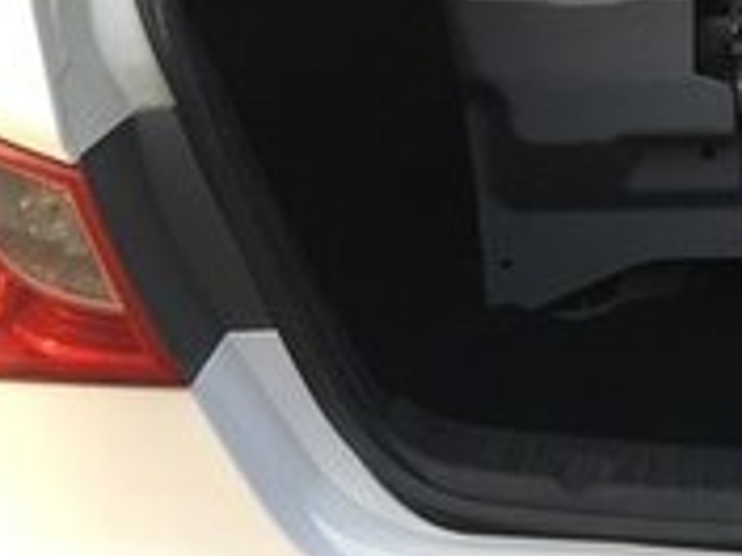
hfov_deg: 16.9
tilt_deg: -13.7
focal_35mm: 109
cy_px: -171
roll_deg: -0.5
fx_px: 2336
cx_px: 995
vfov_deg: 13.1
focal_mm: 4.15
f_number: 2.2
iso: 25
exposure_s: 1/106
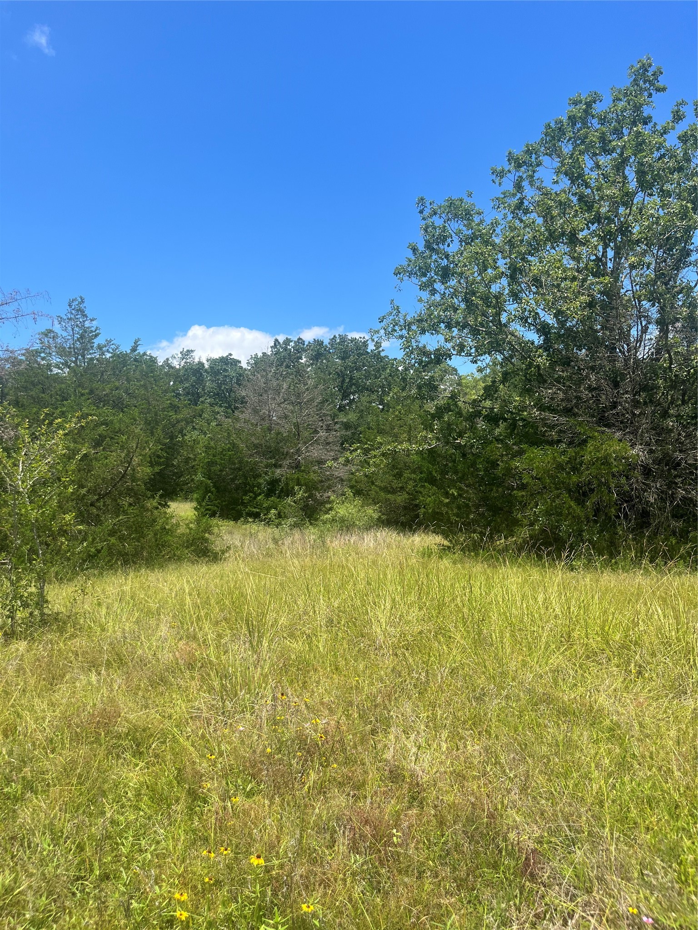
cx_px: 349
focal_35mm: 26
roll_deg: +0.5
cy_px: 465
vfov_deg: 67.3
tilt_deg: +1.4
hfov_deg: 53.1
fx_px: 699
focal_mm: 5.1
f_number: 1.6
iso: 50
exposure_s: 1/2688
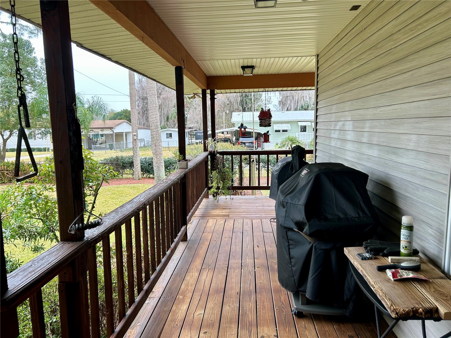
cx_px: 226
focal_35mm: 26
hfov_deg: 67.3
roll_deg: +1.0
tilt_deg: -5.0
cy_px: 169
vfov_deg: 53.1
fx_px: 339
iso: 40
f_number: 1.5
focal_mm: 5.7
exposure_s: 1/214
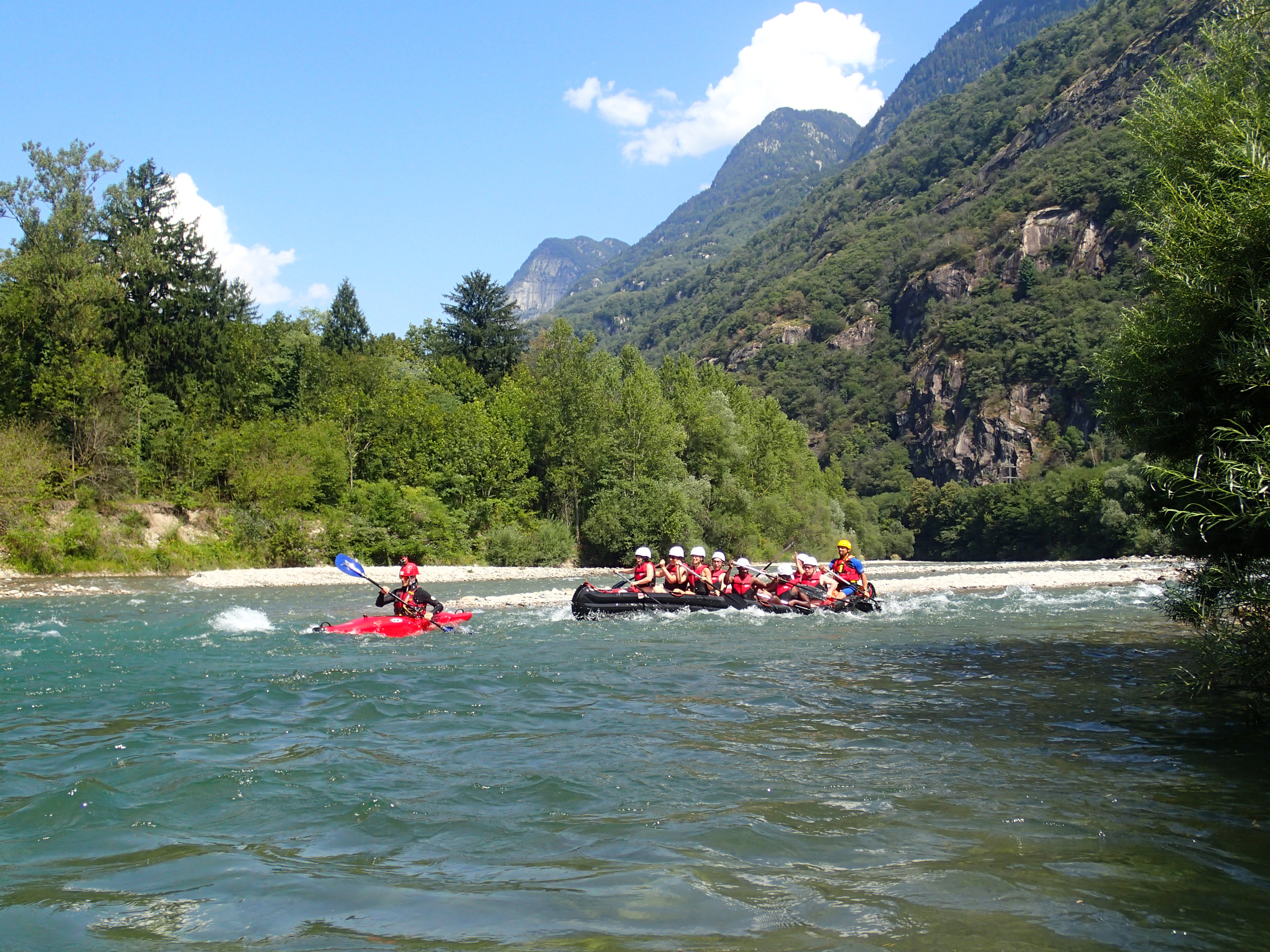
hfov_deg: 49.0
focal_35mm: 38
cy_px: 476
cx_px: 635
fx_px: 1394
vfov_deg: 37.7
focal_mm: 6.86
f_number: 3.5
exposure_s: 1/500
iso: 100
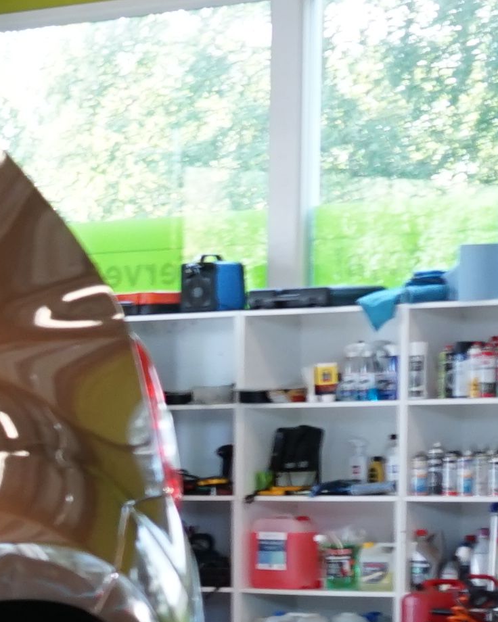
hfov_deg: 6.6
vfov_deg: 9.5
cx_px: -1277
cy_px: 681
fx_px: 3722
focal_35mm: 202
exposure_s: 1/40
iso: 500
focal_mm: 33
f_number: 5.6
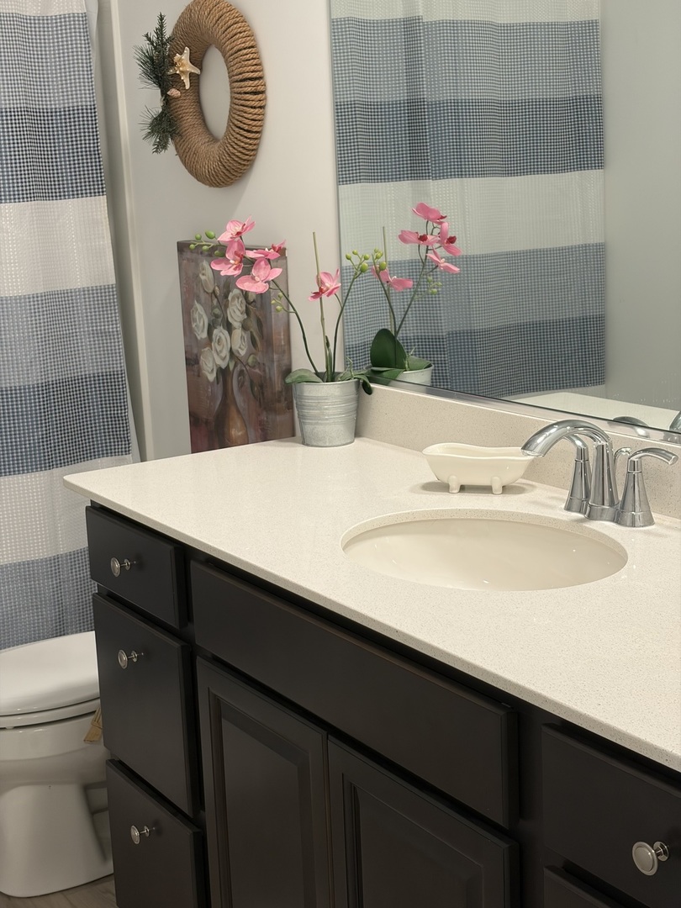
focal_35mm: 52
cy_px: 454
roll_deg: +4.2
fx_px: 1364
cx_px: 340
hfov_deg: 28.0
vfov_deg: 36.8
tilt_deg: -9.9
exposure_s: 1/60
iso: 64
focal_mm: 5.96
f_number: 1.6
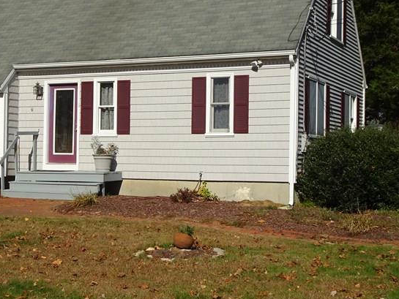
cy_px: 151
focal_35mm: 62
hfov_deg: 31.0
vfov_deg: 23.7
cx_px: 143
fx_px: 715
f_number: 4
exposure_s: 1/1250
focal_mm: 5.61
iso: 80
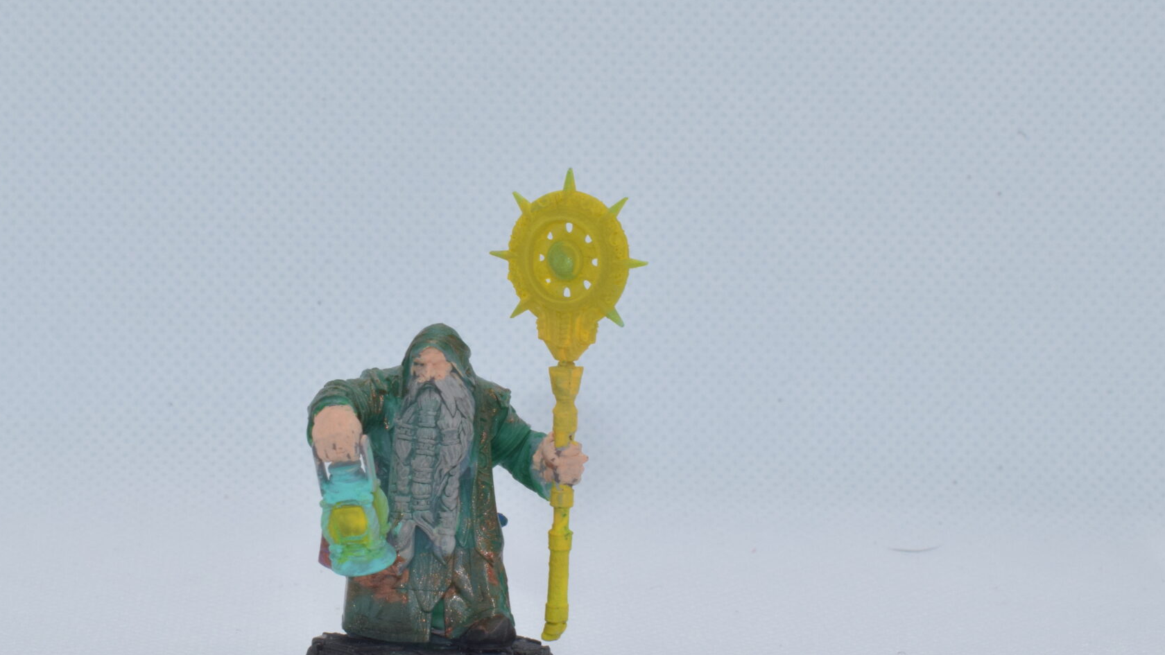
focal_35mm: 84
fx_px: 2589
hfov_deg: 25.3
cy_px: 411
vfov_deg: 14.4
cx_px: 434
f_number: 18
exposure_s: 1/125
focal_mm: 35
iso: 800
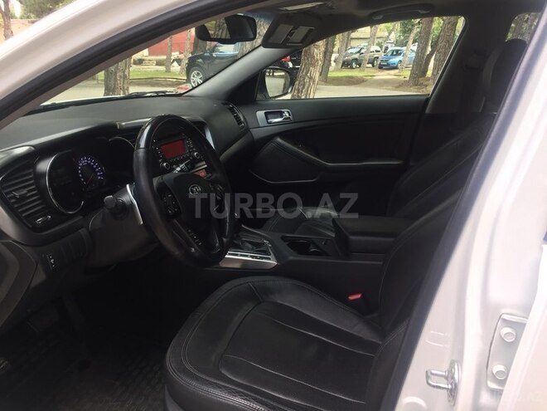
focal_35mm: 29
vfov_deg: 48.2
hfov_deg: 61.7
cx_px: 274
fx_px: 458
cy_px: 206
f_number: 2.2
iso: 32
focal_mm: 4.15
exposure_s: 1/50
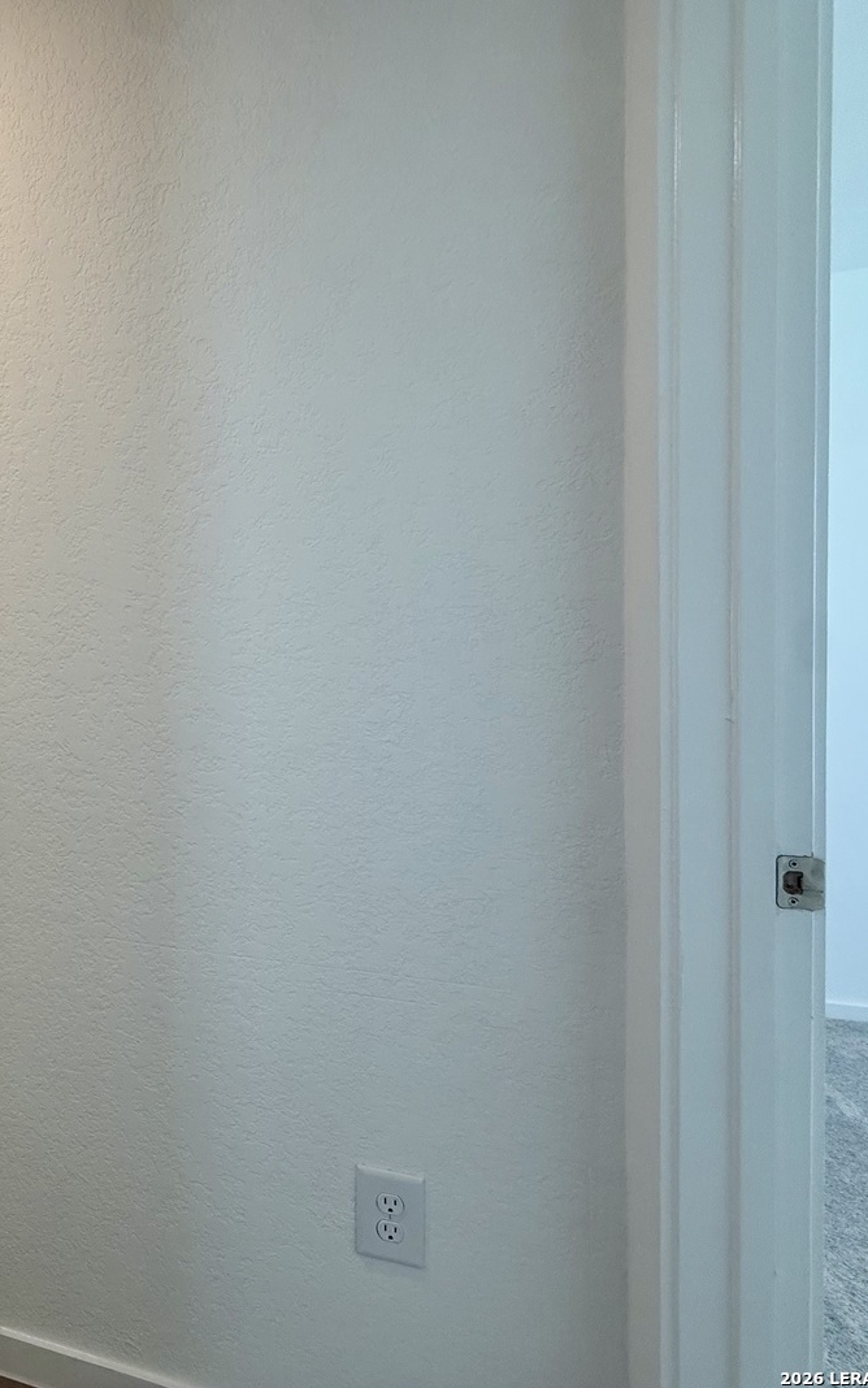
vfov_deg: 85.0
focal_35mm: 20
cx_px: -18
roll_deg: +0.9
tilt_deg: -0.4
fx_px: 757
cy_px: 688
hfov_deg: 48.1
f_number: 2.2
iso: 125
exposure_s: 1/120
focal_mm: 2.22
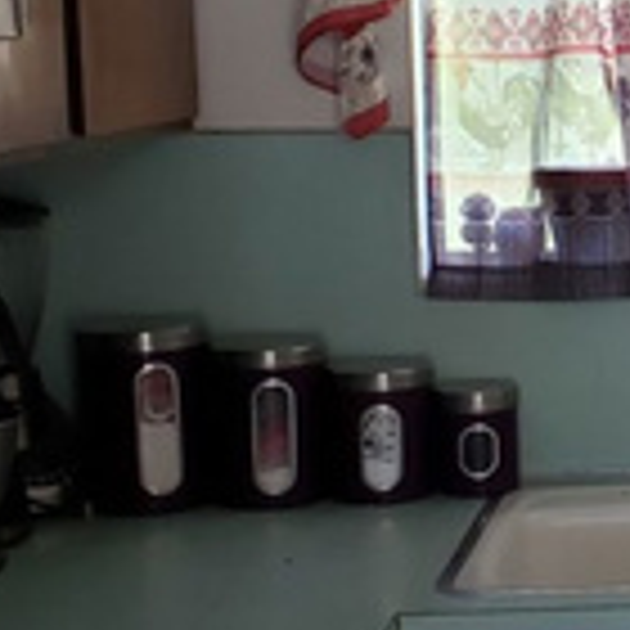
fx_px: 2162
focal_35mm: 105
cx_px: 1089
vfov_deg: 16.6
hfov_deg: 14.7
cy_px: 234
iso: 200
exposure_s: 1/35
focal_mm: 4.3
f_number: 2.4
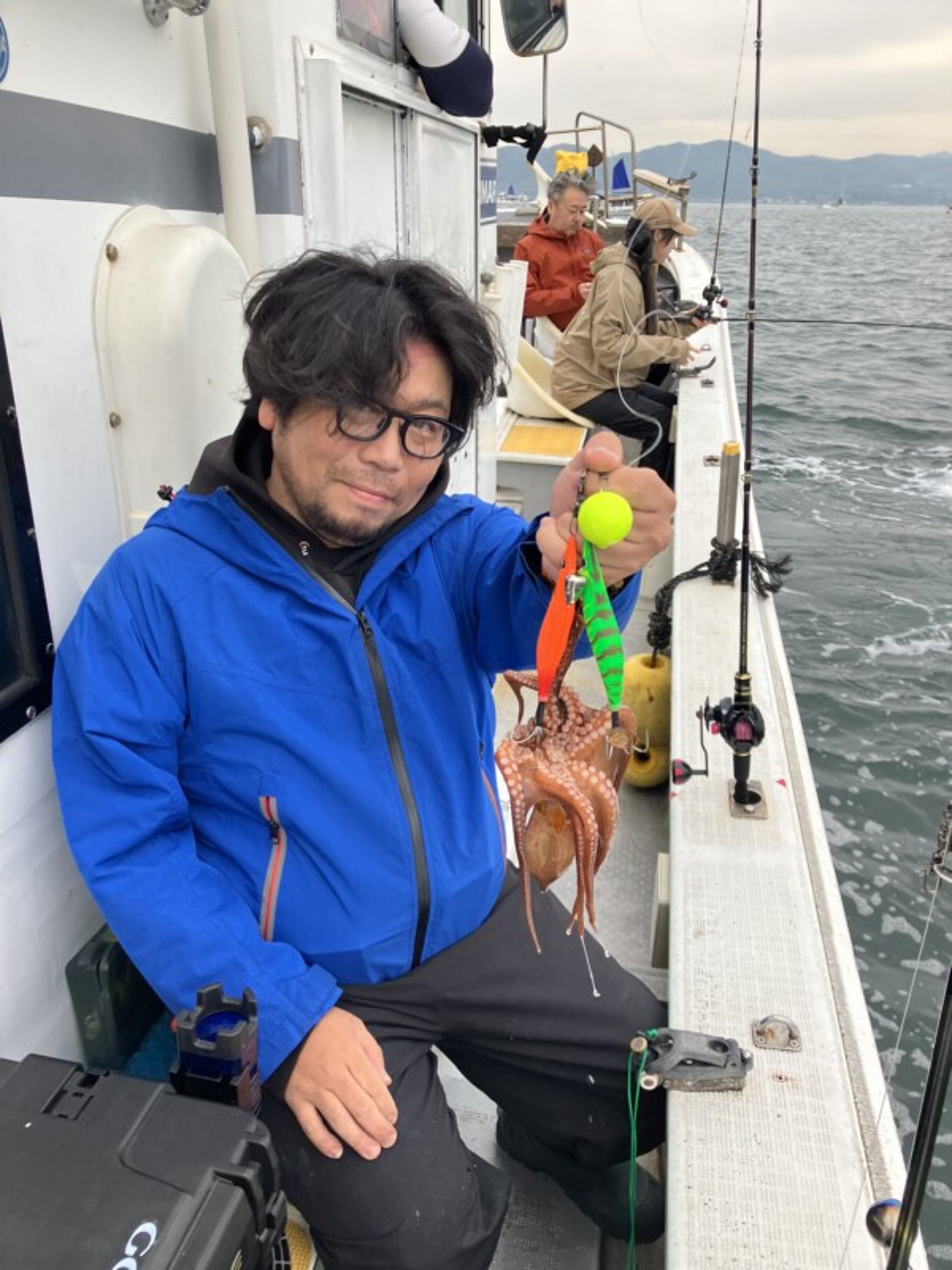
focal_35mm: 28
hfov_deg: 49.7
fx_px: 1027
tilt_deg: -24.7
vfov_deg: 63.4
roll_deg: -0.1
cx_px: 476
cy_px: 635
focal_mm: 3.99
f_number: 1.8
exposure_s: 1/121
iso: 64
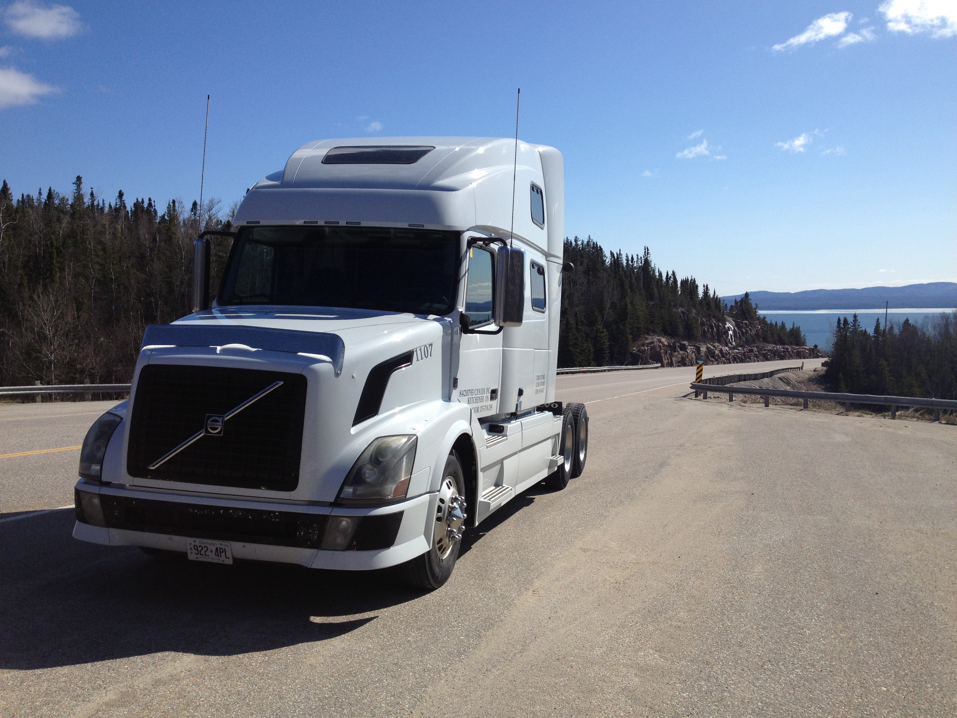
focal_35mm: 35
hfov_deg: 52.6
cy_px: 359
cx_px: 478
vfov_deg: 40.7
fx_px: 968
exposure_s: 1/2907
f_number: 2.4
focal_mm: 4.28
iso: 50
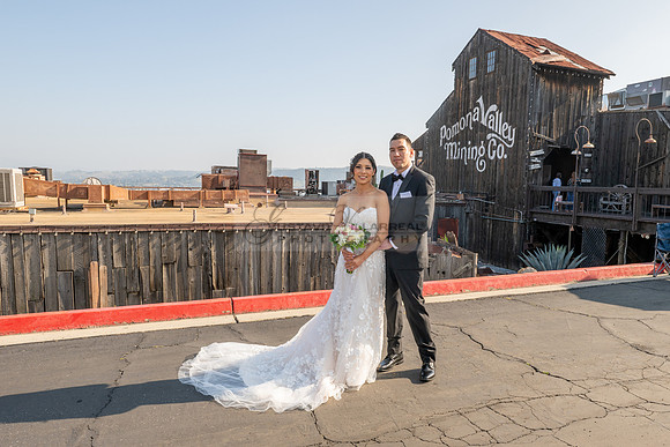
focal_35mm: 27
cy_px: 245
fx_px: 495
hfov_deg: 68.0
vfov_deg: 48.5
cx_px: 371
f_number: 11
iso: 200
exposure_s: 1/160
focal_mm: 24
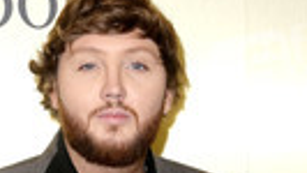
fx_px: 1800
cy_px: 411
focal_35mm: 221
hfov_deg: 9.7
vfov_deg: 5.3
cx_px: 118
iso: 500
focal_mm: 70
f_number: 5.6
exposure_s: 1/200
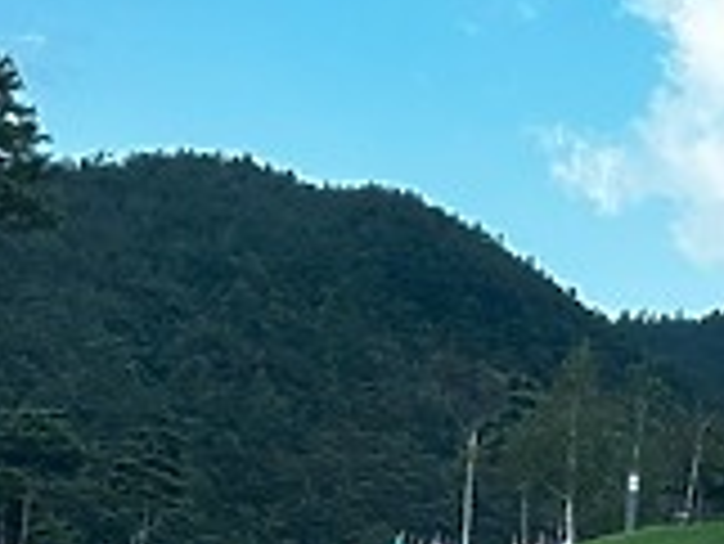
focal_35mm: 107
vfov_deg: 13.7
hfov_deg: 18.3
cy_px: 531
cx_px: 517
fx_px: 2240
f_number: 1.78
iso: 80
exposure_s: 1/1374
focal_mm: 6.86
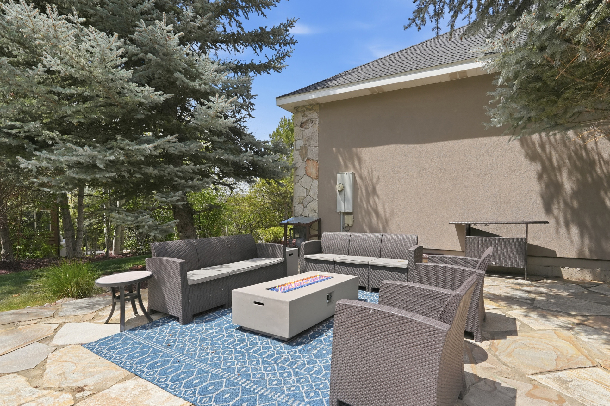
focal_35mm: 17
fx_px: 288
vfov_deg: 70.4
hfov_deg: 93.2
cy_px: 211
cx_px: 318
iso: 800
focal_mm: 16
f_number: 9
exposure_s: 1/1250
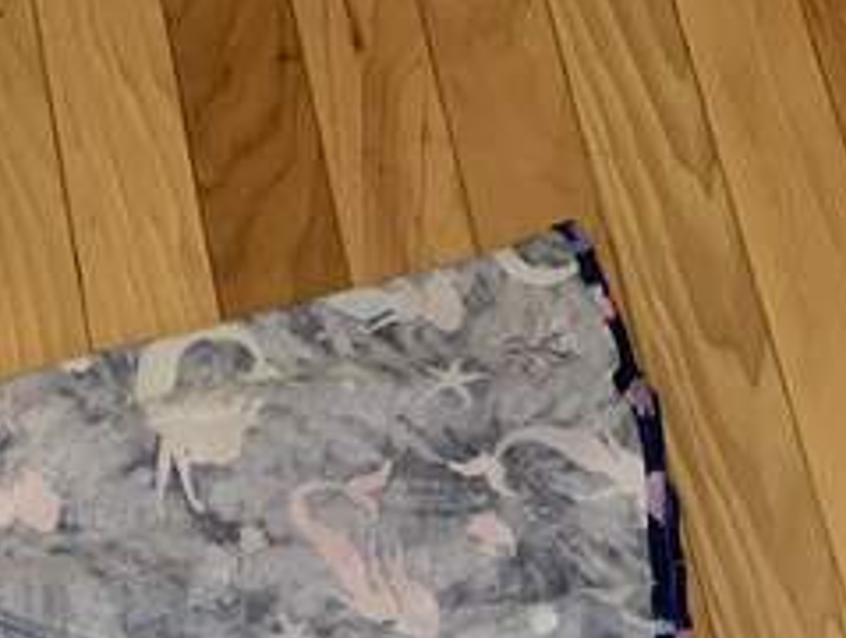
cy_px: 930
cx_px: -442
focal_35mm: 163
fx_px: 3990
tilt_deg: -57.0
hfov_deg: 11.6
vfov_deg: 8.9
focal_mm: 6
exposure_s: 1/60
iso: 125
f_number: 2.4
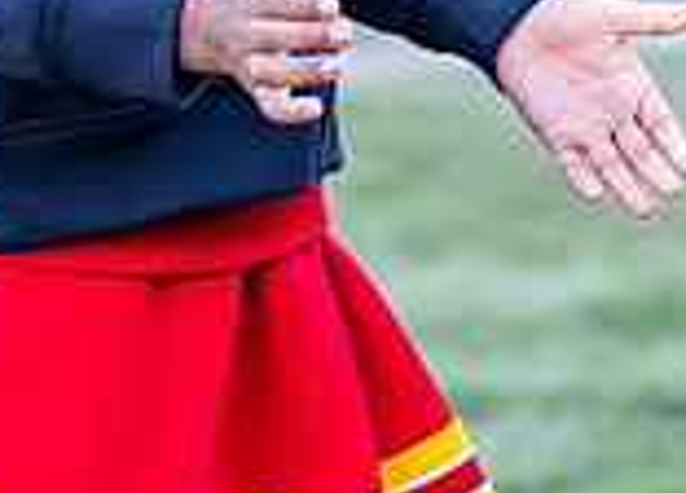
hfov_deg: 5.0
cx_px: 67
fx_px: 7787
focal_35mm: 399
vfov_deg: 3.6
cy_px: -386
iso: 1600
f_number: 2.8
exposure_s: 1/1250
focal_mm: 91
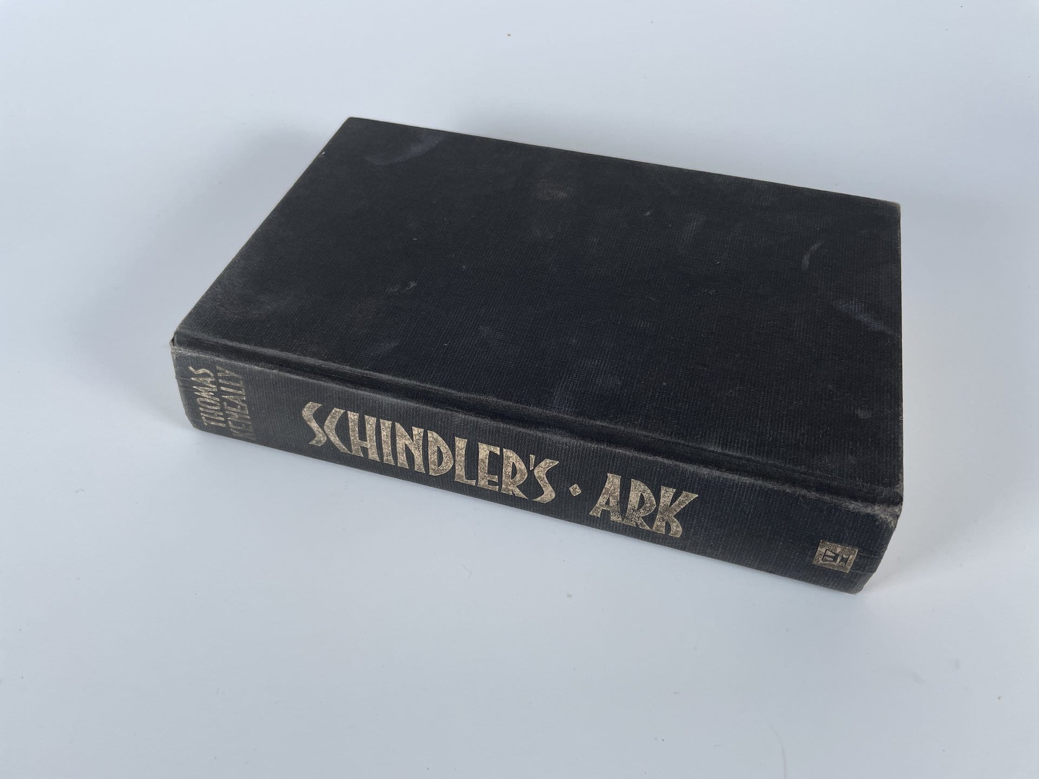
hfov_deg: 67.3
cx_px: 520
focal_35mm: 26
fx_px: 780
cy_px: 390
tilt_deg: -51.9
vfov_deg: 53.1
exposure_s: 1/100
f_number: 1.6
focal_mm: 4.2
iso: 50
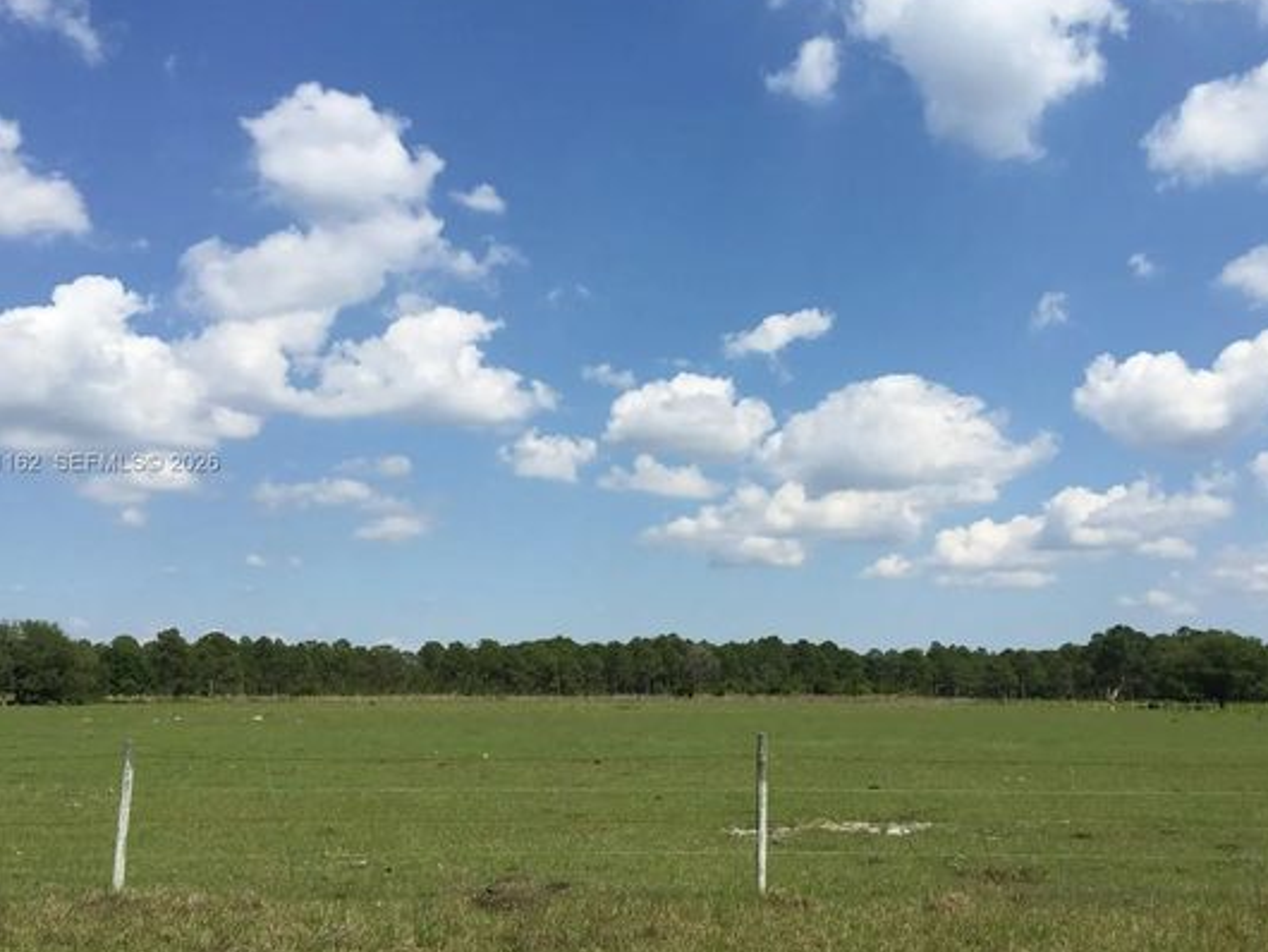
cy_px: 464
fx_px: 1283
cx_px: 687
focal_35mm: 35
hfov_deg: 52.5
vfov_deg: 40.7
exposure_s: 1/2825
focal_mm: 4.15
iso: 32
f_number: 2.2
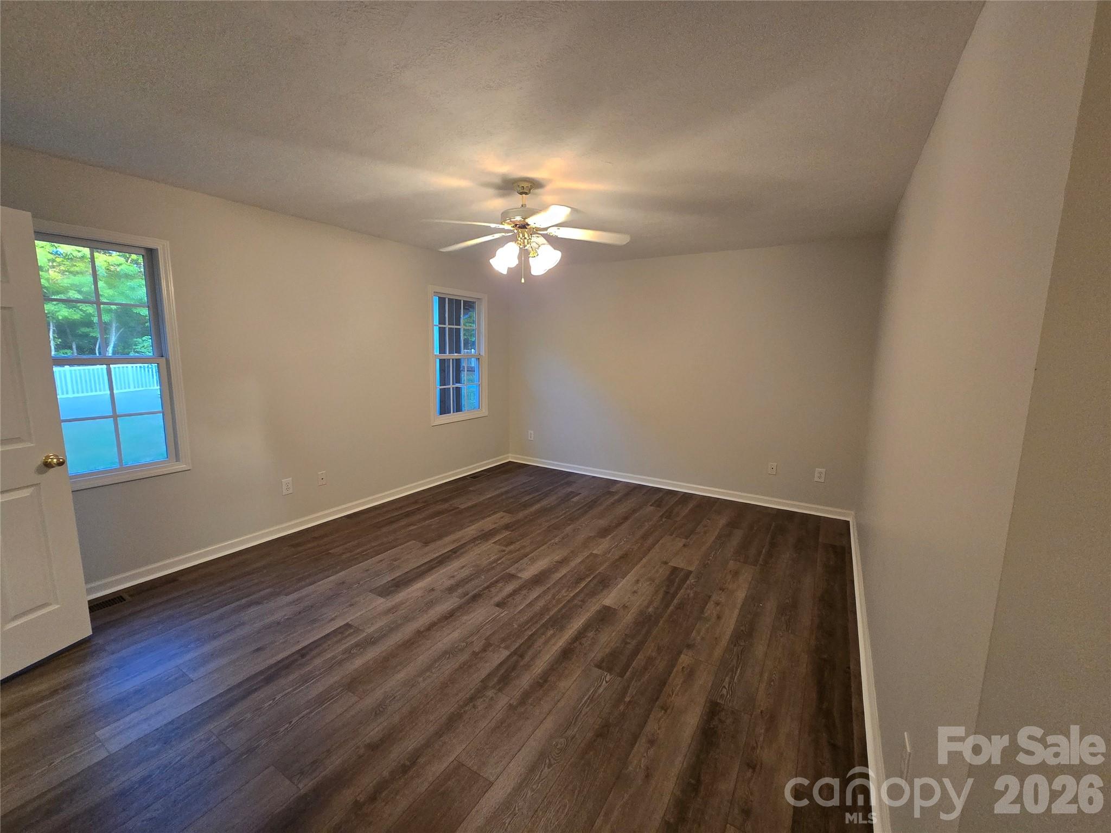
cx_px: 556
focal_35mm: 13
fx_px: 417
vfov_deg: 89.9
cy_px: 416
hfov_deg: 106.2
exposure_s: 1/60
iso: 500
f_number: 2.2
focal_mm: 2.2
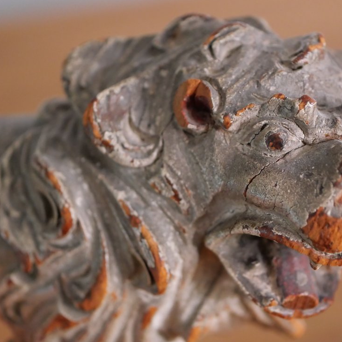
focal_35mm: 87
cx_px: 232
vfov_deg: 19.9
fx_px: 972
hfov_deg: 19.9
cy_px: 170
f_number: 2.8
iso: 2500
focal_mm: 30
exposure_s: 1/60
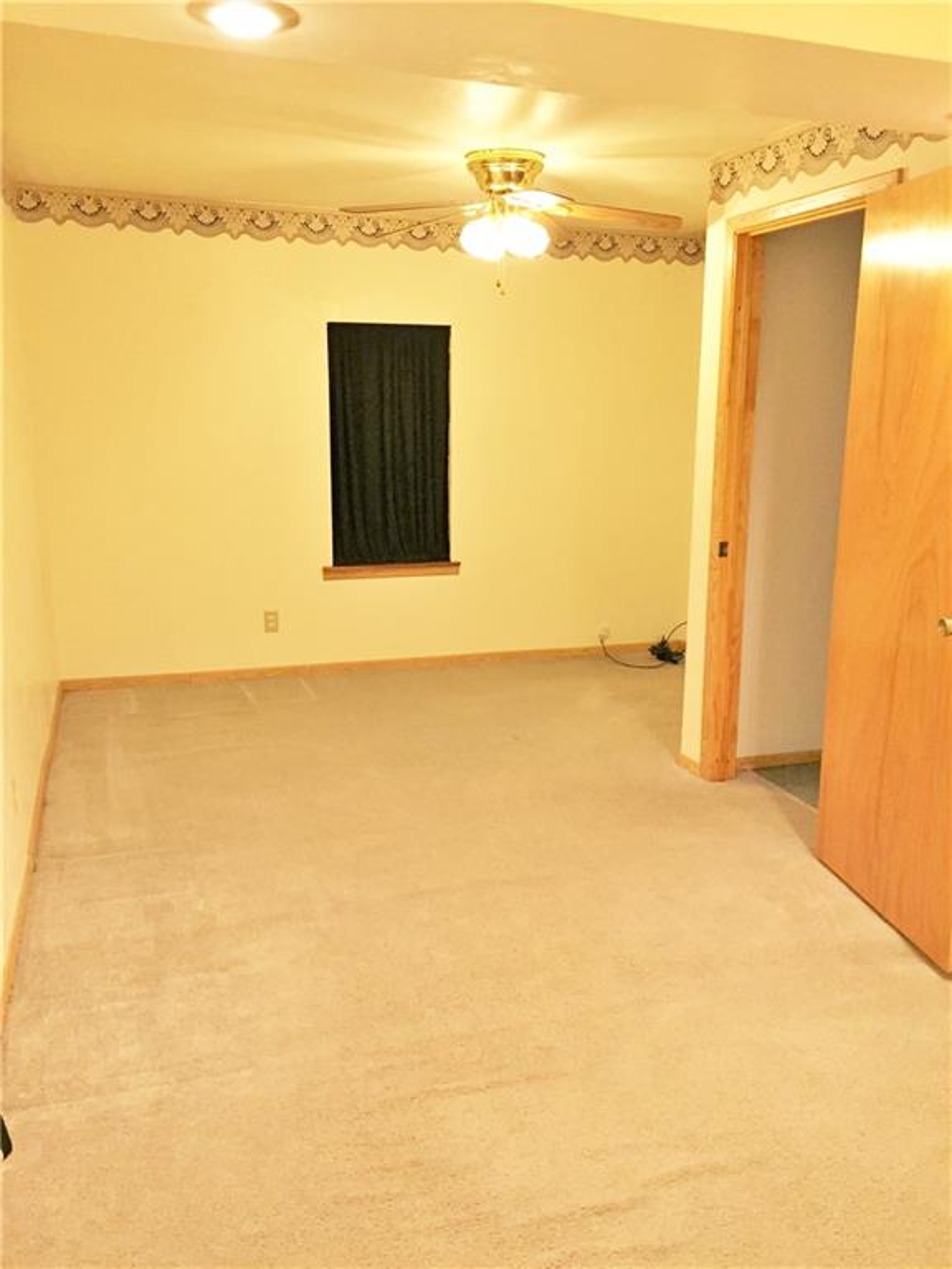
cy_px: 634
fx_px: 1063
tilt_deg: -11.7
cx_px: 476
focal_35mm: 29
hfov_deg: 48.2
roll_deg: -0.2
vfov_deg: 61.7
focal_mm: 4.15
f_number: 2.2
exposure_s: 1/30
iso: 250
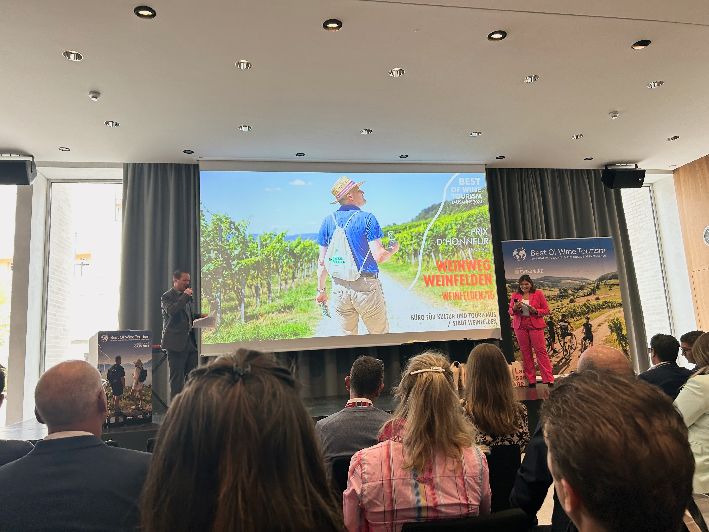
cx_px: 354
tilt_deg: +10.2
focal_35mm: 26
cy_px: 266
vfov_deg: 53.1
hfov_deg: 67.3
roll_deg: +2.4
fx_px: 533
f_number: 1.5
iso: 80
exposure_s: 1/55
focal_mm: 5.7
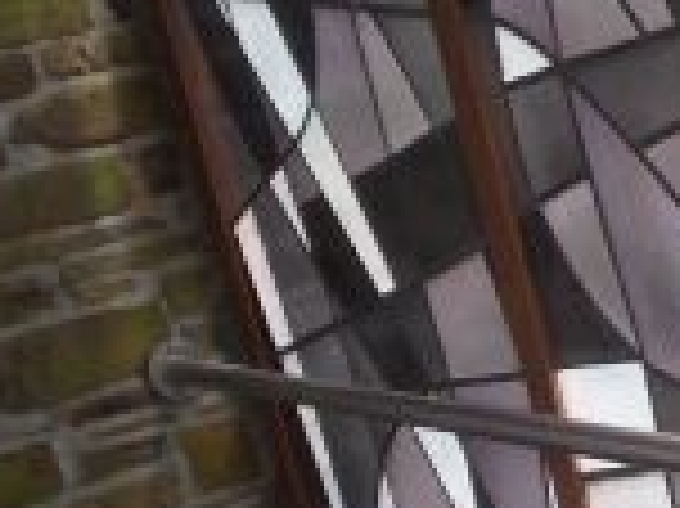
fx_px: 1825
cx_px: 1274
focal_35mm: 93
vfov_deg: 15.8
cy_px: 389
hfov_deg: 16.9
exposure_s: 1/100
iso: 139
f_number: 2
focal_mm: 3.52
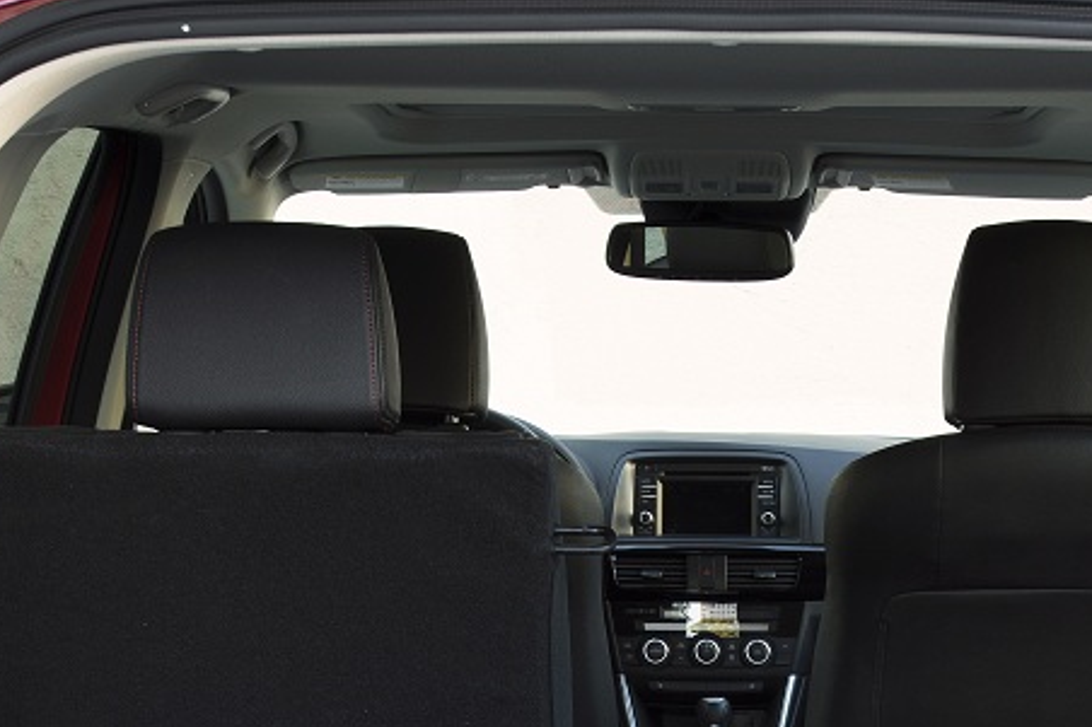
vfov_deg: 15.3
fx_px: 2577
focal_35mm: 85
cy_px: 961
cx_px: 718
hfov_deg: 23.8
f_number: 11
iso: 200
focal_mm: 32
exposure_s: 1/8
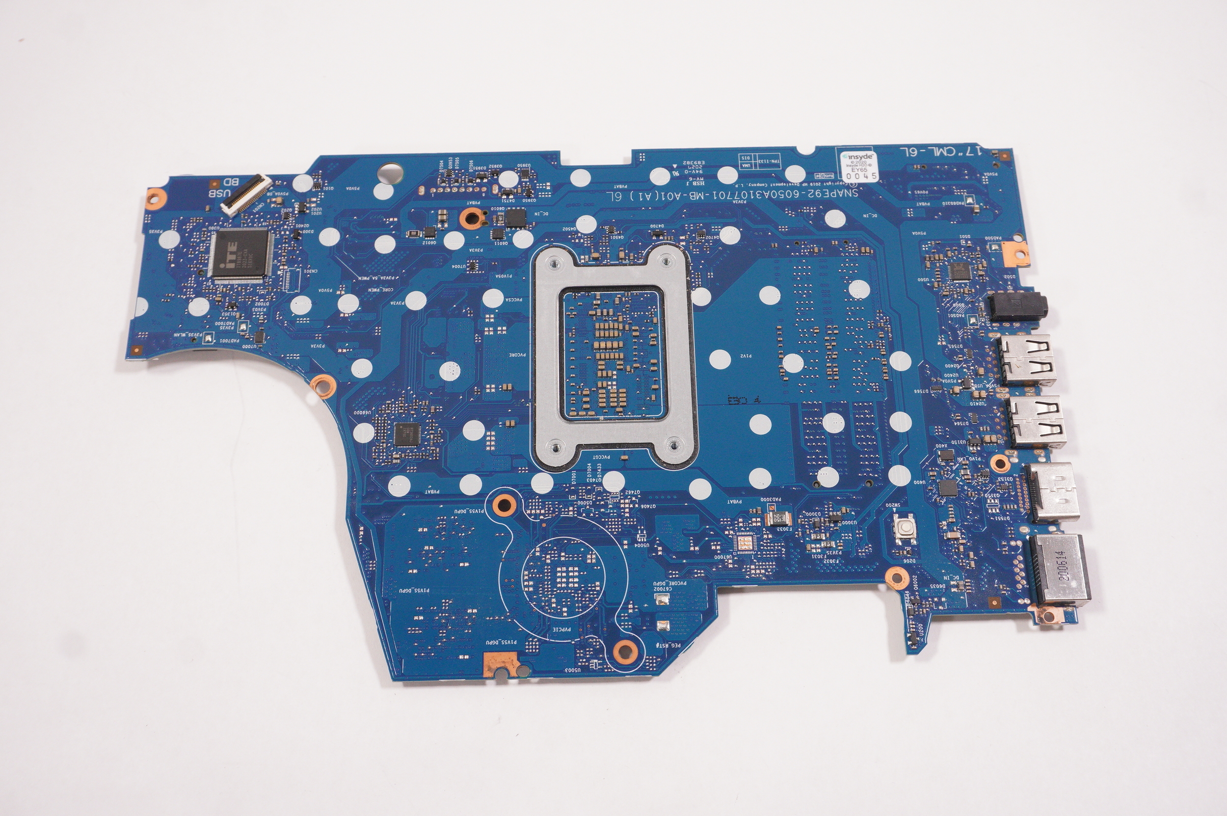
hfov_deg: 51.3
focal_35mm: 38
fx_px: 1277
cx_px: 614
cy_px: 408
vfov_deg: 35.4
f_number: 7.1
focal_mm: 25
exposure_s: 1/200
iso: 1000
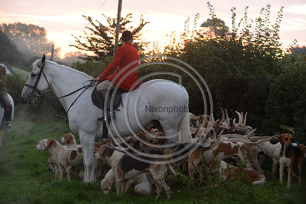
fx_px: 892
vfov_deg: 13.0
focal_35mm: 105
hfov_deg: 19.5
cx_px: 153
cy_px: 102
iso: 2000
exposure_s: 1/250
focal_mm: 105
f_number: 4
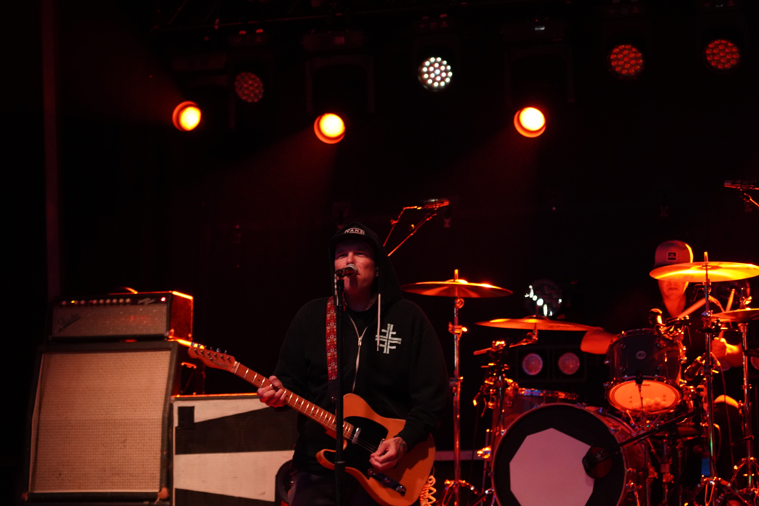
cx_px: 376
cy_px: 253
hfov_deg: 19.3
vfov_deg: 12.9
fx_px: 2235
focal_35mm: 106
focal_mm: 105
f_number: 4
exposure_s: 1/125
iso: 8000
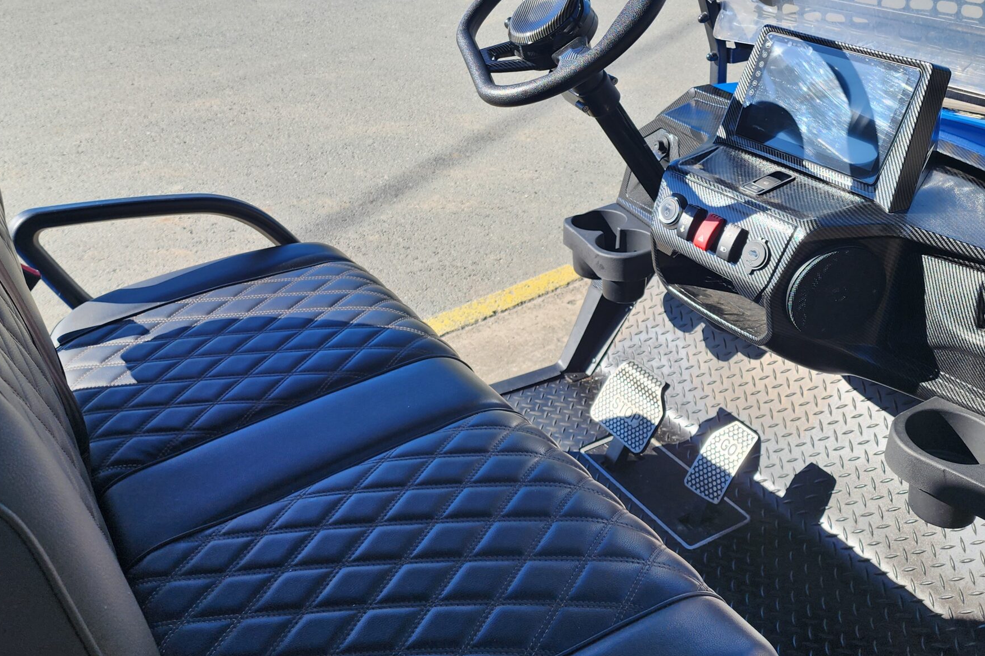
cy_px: 215
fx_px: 957
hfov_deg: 54.4
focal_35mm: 35
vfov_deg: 37.4
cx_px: 471
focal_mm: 6.4
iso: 12
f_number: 1.8
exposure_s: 1/373
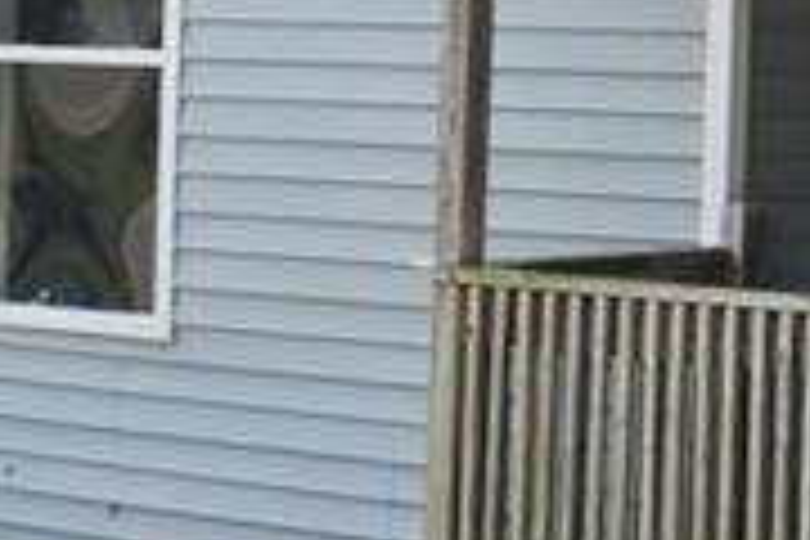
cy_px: 50
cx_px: 1220
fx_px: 3465
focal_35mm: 154
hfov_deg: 12.7
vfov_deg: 8.9
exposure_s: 1/400
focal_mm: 10
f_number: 4.5
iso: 160
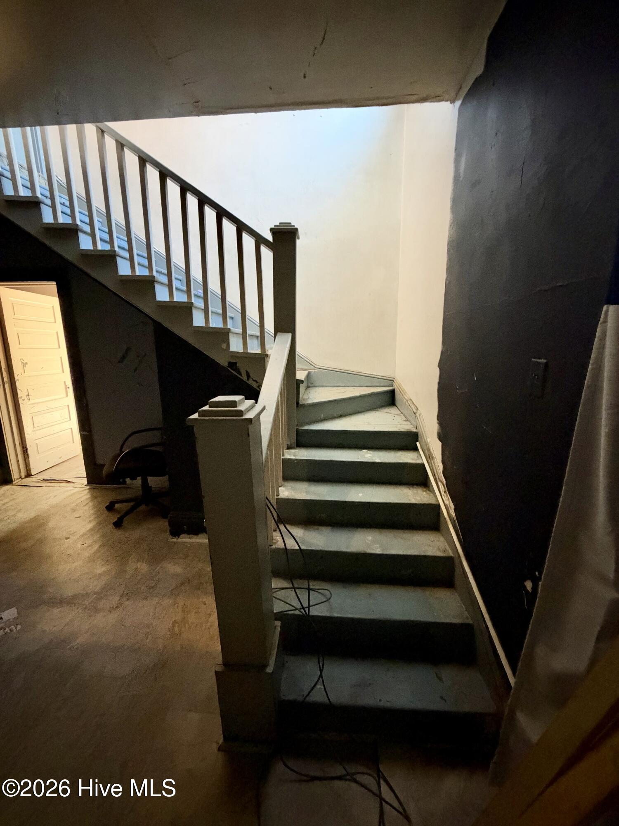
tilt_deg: -11.5
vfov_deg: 102.1
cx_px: 310
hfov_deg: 85.7
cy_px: 413
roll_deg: -0.2
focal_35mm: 14
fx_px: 334
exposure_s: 1/40
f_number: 2.2
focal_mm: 2.22
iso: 1250
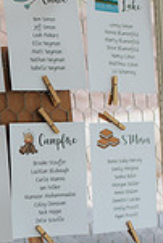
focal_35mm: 104
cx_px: 8
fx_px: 705
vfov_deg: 19.4
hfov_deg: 13.1
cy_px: 190
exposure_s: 1/125
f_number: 2.8
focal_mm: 35
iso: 100
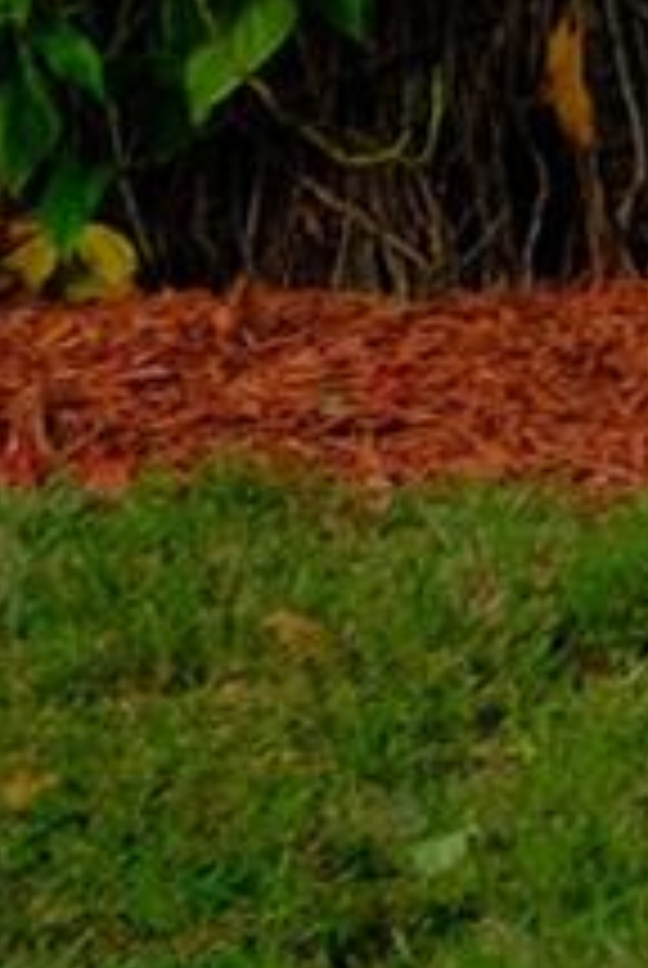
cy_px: -1076
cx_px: 3056
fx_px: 6997
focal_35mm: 260
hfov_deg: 4.6
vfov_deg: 7.5
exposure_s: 1/800
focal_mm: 23
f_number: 2.2
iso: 200
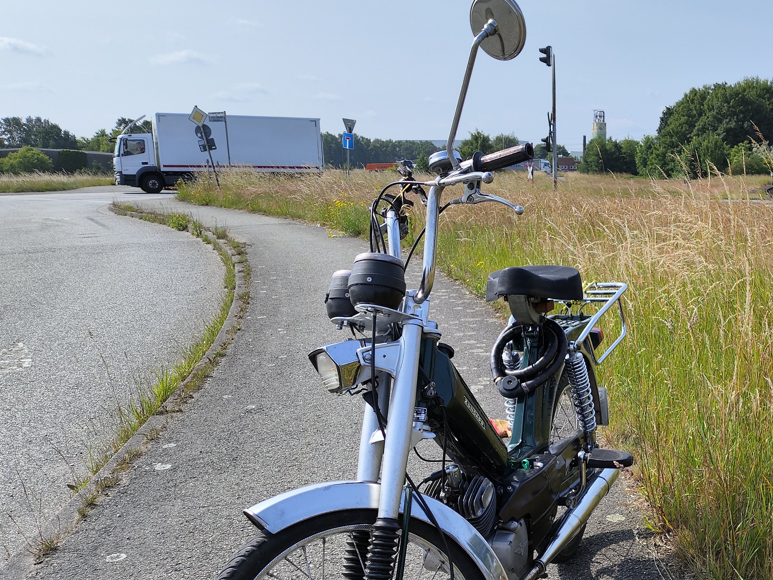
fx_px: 894
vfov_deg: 35.5
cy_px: 405
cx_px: 620
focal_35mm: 40
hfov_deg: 44.5
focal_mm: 4.68
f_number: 1.8
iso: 50
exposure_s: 1/2492
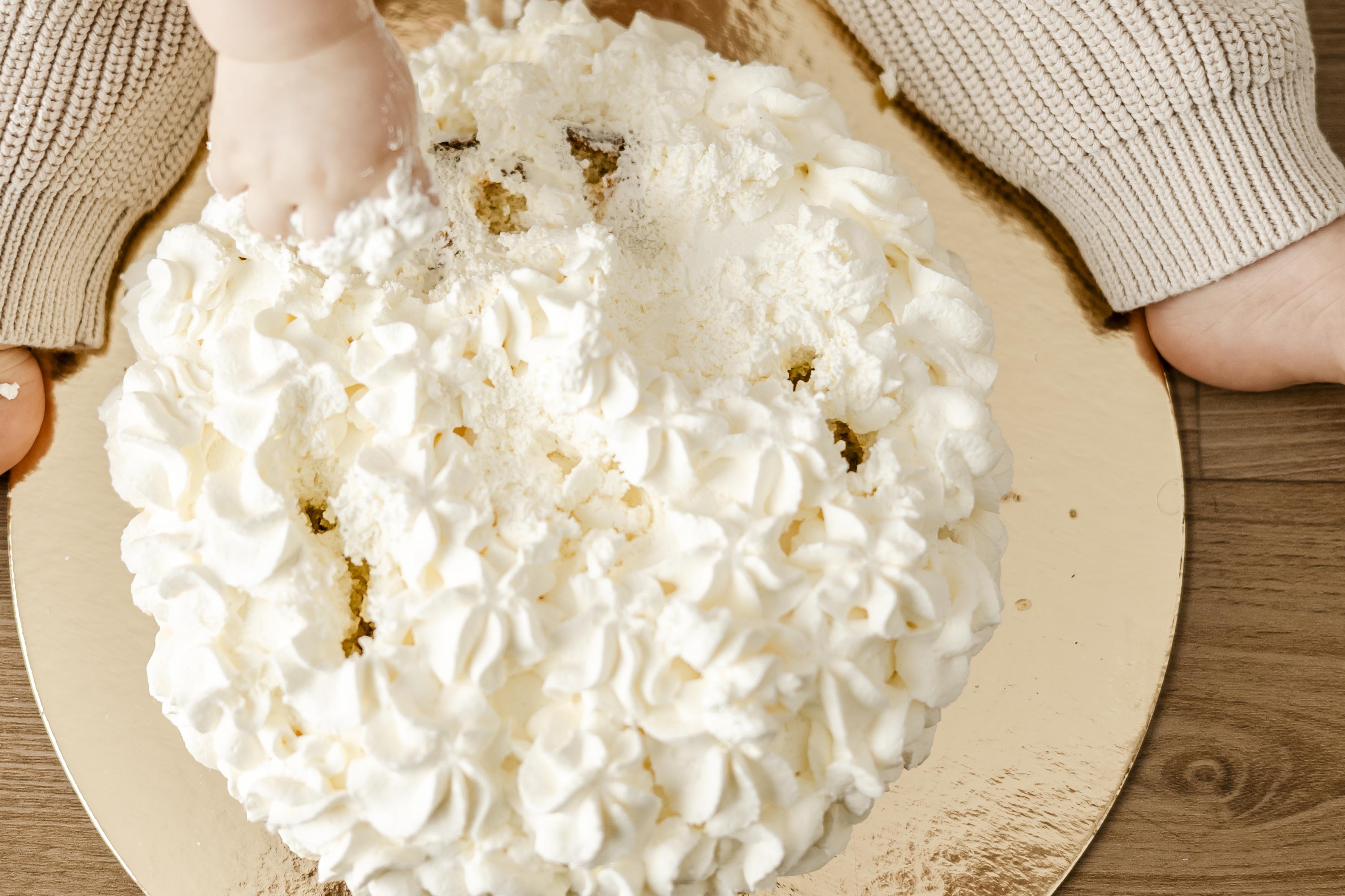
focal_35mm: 68
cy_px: 241
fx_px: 2540
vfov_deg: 19.9
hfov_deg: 29.6
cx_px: 545
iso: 200
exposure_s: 1/250
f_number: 2
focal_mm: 40
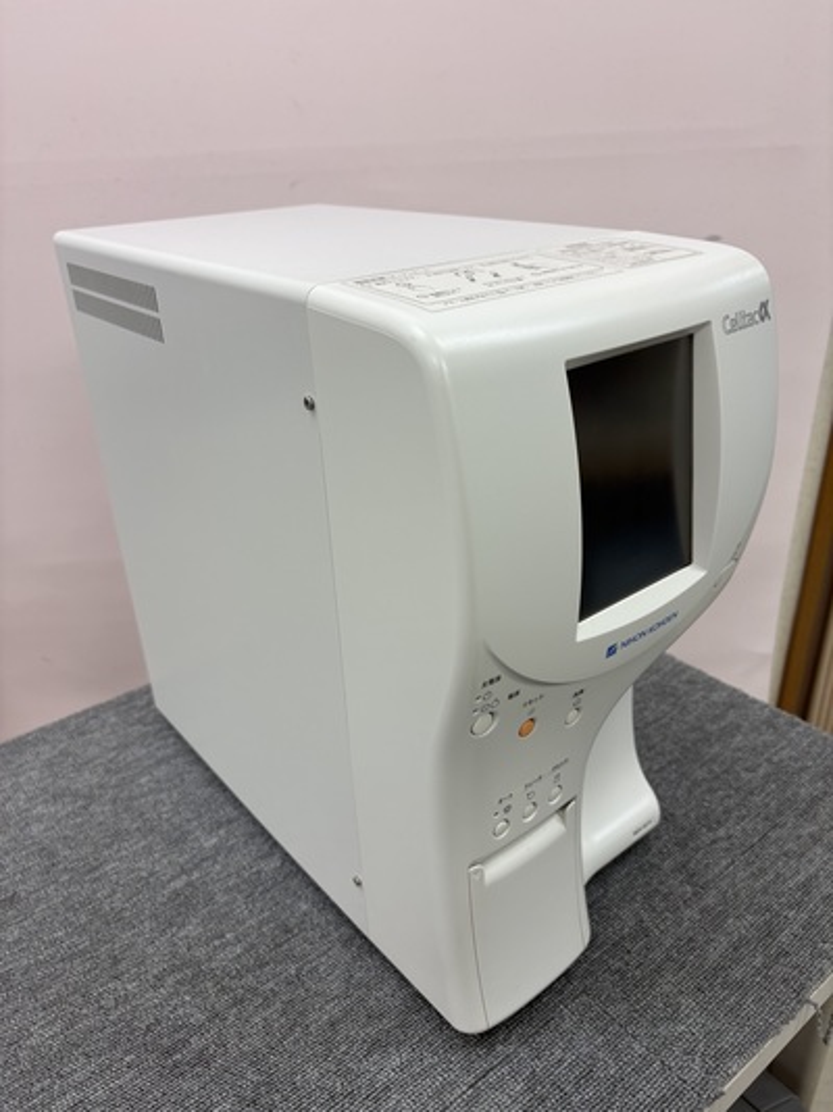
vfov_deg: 67.3
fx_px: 835
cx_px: 416
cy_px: 556
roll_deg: +2.5
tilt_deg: -27.0
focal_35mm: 26
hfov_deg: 53.0
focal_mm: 5.96
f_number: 1.6
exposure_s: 1/120
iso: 32
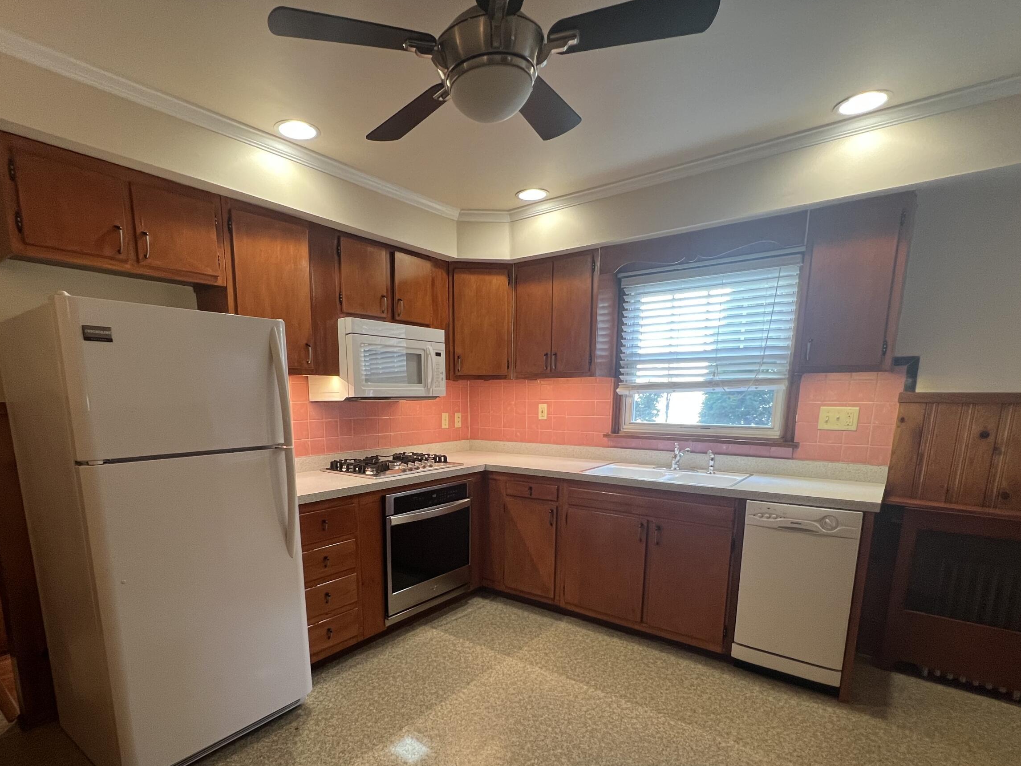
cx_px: 462
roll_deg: -0.1
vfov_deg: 73.0
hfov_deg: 90.8
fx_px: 501
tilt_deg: -10.8
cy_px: 495
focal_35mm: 17
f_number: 1.8
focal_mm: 1.57
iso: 200
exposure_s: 1/60
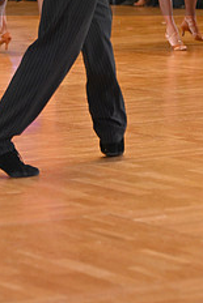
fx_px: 1942
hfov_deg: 6.0
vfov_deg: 8.9
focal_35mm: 230
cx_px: 50
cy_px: -27
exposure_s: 1/400
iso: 1600
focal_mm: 92
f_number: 4
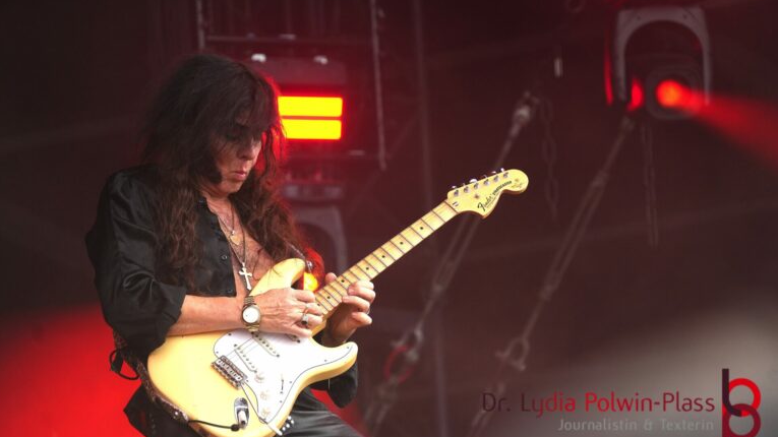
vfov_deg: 4.3
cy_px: 257
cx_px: 390
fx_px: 5827
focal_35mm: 283
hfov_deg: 7.6
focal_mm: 179
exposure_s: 1/320
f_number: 6.3
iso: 320
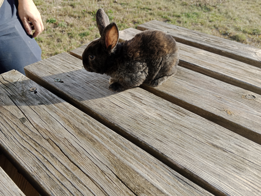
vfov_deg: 53.1
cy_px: 98
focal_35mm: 26
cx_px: 130
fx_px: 196
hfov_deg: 67.3
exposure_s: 1/175
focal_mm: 3.96
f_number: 1.8
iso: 104
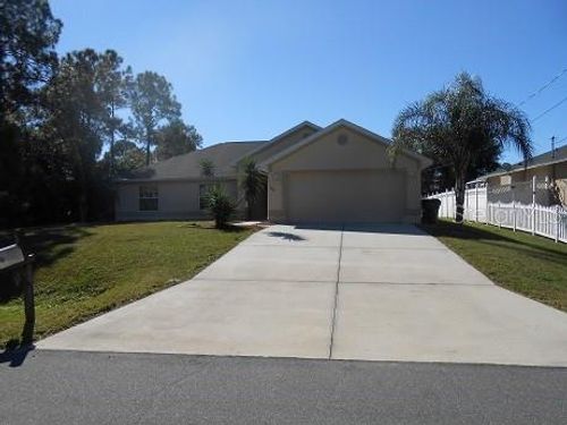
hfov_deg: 67.3
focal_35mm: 26
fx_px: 426
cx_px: 284
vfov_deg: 53.1
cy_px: 212
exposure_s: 1/1250
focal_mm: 4.6
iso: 80
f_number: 3.5
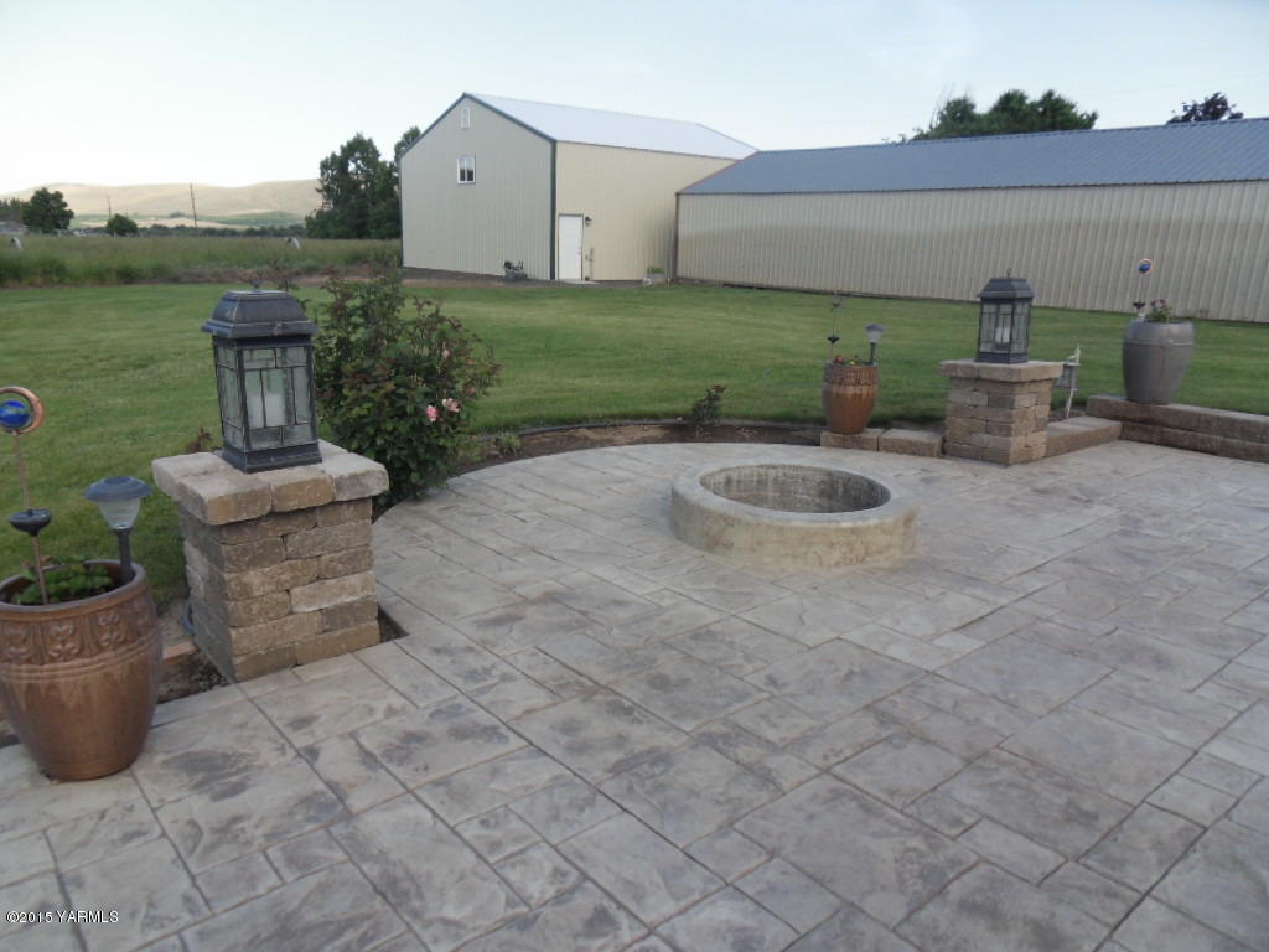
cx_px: 634
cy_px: 476
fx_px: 880
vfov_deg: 56.8
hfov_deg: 71.6
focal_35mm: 24
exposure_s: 1/90
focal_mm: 4.2
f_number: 7.5
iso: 80
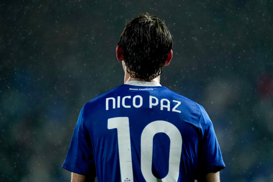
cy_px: 91
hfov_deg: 4.9
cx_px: 136
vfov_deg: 3.3
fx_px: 3185
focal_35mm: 420
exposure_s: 1/1600
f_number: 4
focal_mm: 420
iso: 3200
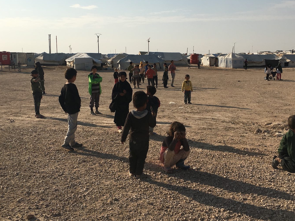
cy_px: 105
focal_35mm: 43
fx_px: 366
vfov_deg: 33.6
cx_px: 147
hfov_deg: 43.8
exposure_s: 1/2849
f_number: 2.2
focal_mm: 4.15
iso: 25
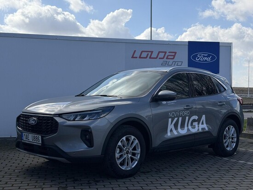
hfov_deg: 39.6
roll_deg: +0.8
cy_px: 95
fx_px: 351
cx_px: 126
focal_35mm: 48
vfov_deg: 30.3
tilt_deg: +0.1
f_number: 1.78
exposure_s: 1/4878
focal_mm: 6.76
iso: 80
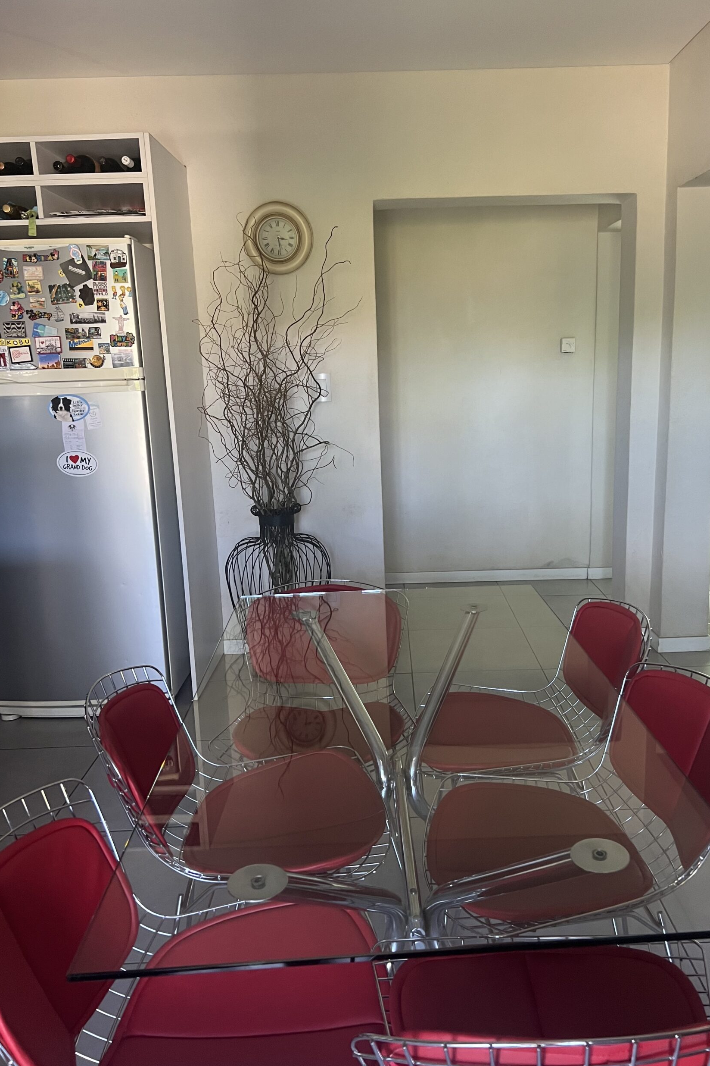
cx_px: 409
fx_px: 828
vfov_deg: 65.5
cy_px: 524
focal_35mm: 28
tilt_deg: -12.0
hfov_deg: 46.3
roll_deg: +1.6
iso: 160
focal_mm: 5.7
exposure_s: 1/60
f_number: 1.5
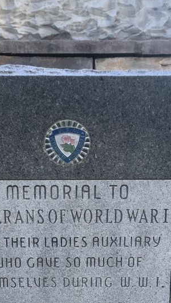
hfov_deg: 20.4
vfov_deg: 35.0
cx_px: 70
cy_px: 208
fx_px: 475
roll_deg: +0.5
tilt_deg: -11.3
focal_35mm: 59
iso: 25
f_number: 2.2
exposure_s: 1/30
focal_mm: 4.15
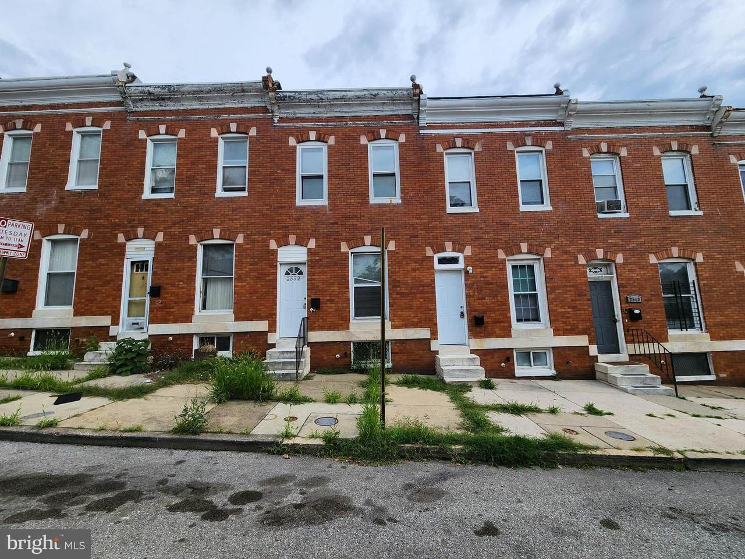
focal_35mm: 13
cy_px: 280
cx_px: 372
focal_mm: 2.2
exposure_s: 1/1120
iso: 50
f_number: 2.2
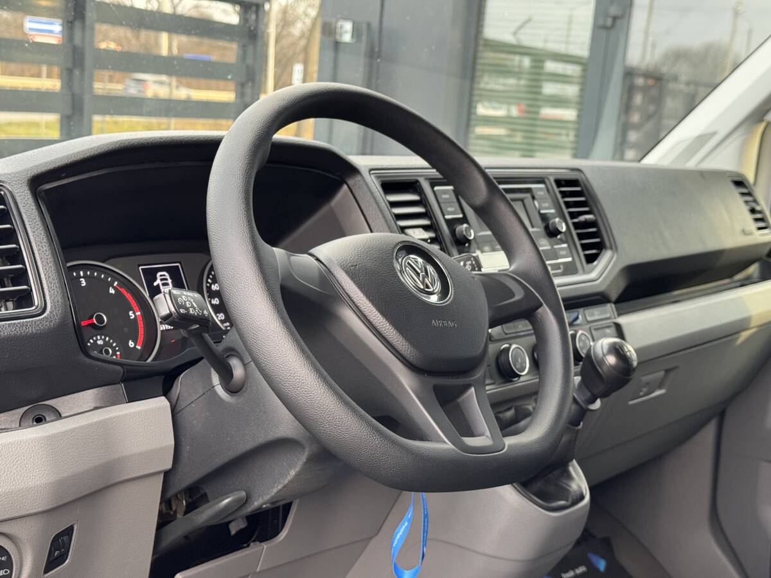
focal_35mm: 48
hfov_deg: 39.7
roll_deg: -4.1
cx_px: 386
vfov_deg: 30.3
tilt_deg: -9.5
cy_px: 289
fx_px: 1069
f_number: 1.78
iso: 100
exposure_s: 1/65
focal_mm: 6.76
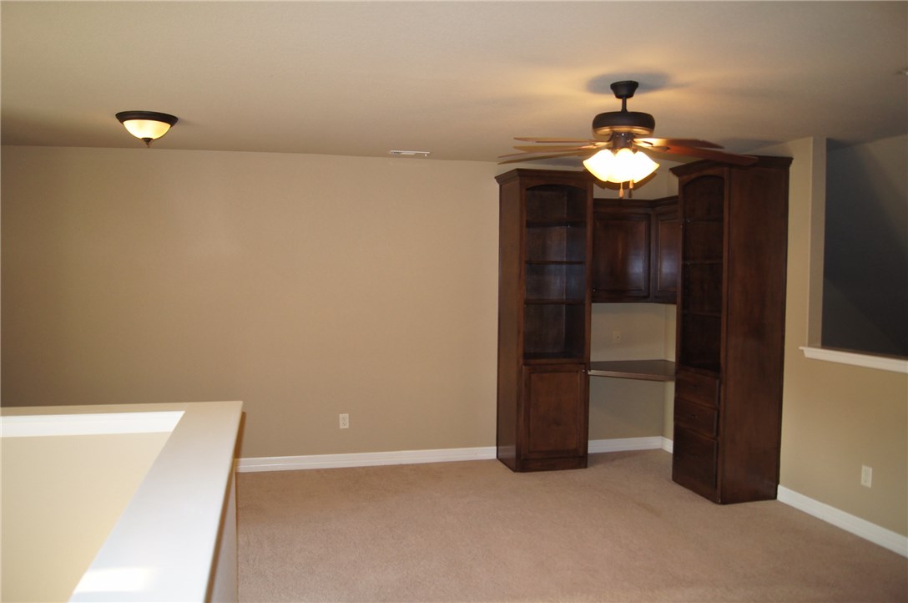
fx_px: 680
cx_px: 454
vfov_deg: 47.8
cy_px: 302
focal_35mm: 27
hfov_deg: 67.5
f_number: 3.5
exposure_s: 1/60
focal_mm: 18
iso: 400
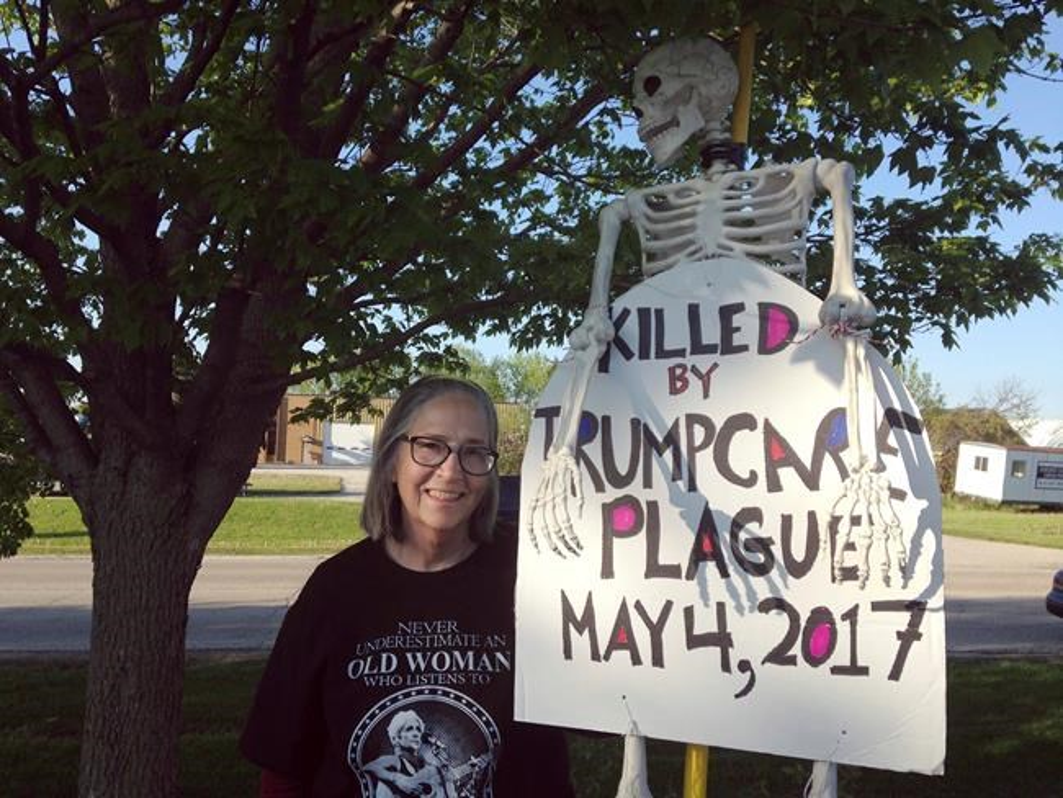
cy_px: 399
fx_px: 1014
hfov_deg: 55.3
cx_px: 532
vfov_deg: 43.0
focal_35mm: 33
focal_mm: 4.12
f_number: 2.4
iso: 50
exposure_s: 1/874
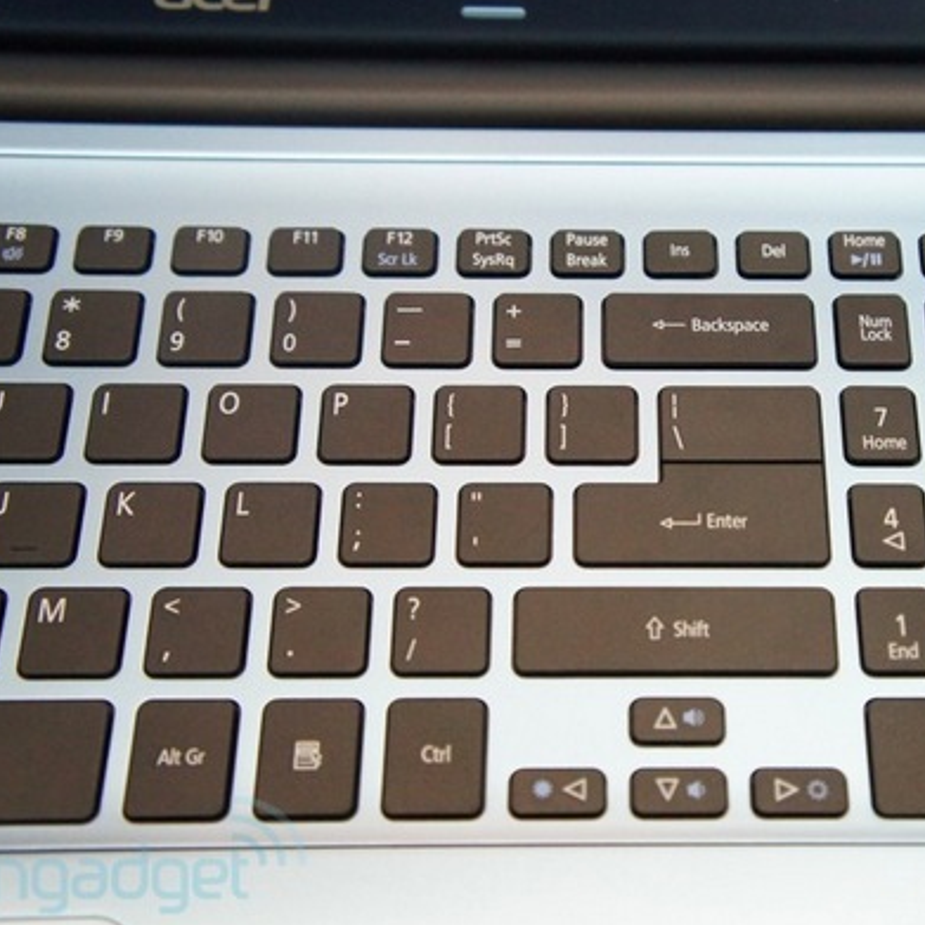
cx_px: 643
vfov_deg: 30.2
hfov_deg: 29.9
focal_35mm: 57
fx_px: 1713
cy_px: 460
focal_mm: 29
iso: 3200
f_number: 4
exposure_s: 1/160
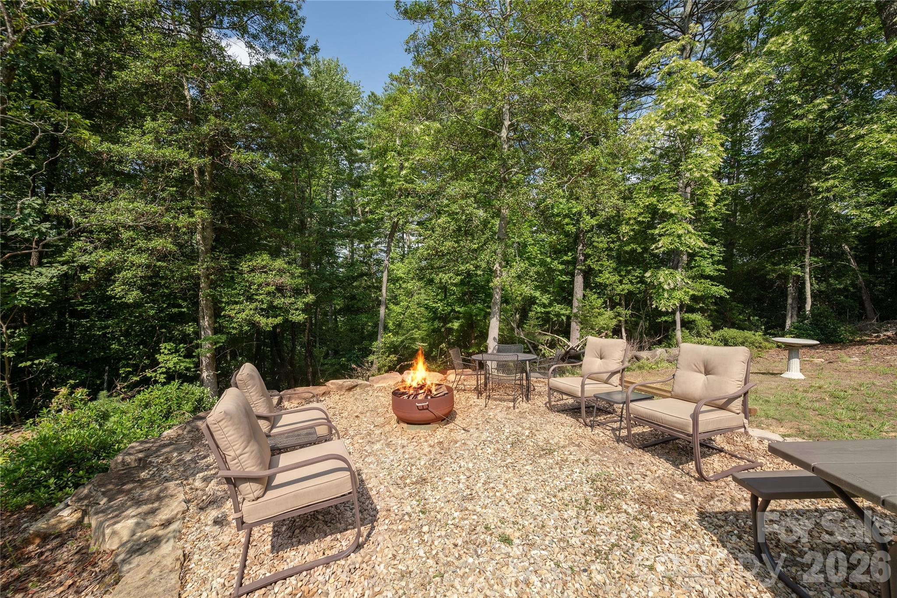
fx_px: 349
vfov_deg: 81.2
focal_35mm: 14
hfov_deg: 104.3
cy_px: 299
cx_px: 448
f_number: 7.1
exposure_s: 1/1000
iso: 320
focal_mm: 14
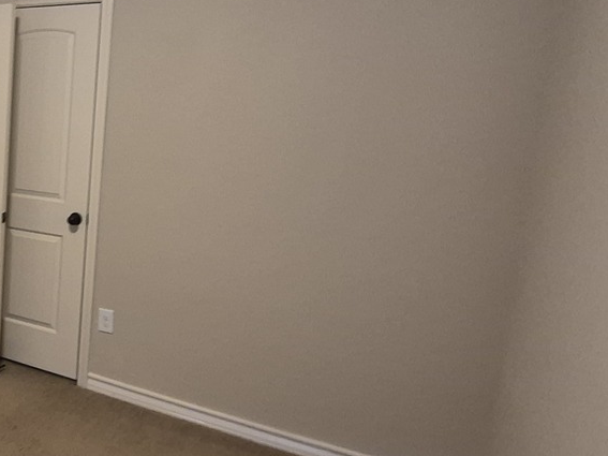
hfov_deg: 43.3
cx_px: -57
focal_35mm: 33
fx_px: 579
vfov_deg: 42.6
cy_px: 168
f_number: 2.2
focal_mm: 1.74
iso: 500
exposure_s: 1/60
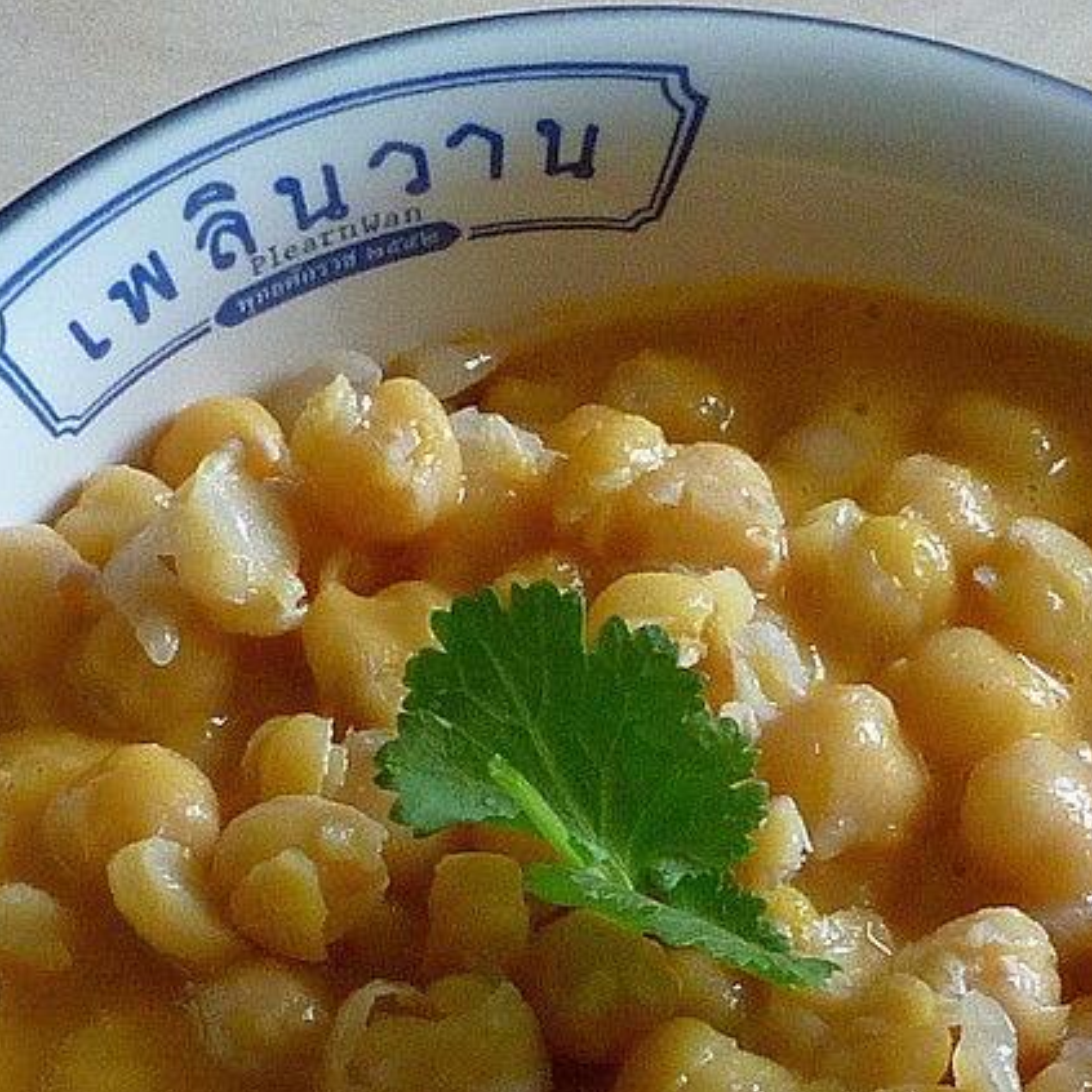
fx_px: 6032
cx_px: 635
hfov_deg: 10.3
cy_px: 904
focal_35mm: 169
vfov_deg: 10.3
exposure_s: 1/40
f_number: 3.1
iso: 200
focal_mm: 7.4
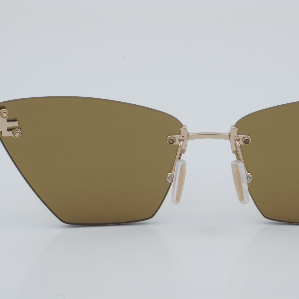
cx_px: 209
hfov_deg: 17.3
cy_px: 145
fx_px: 977
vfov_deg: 17.4
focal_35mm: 100
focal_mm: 50
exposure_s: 1/3
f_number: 32
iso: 100
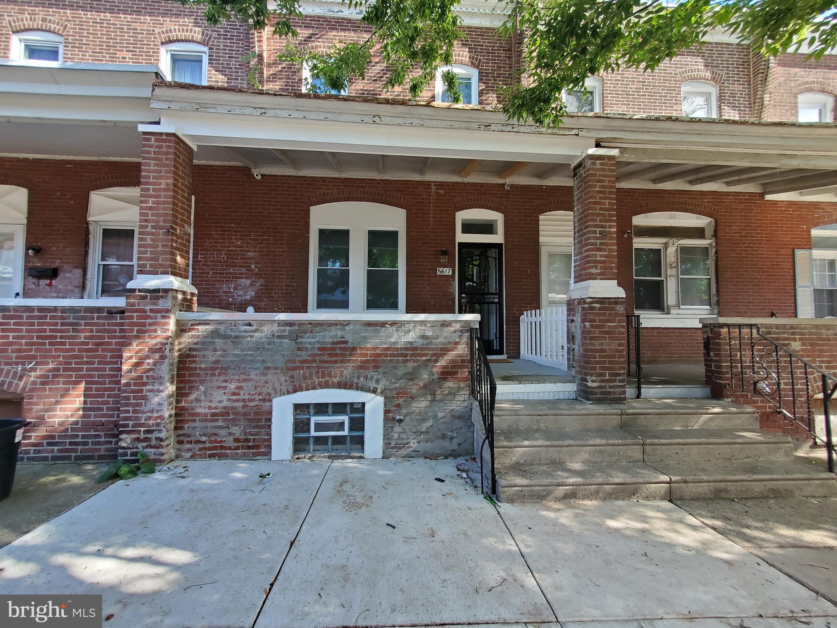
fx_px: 314
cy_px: 314
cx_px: 418
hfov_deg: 106.2
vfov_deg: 89.9
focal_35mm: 13
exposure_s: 1/119
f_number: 2.2
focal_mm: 1.8
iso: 64
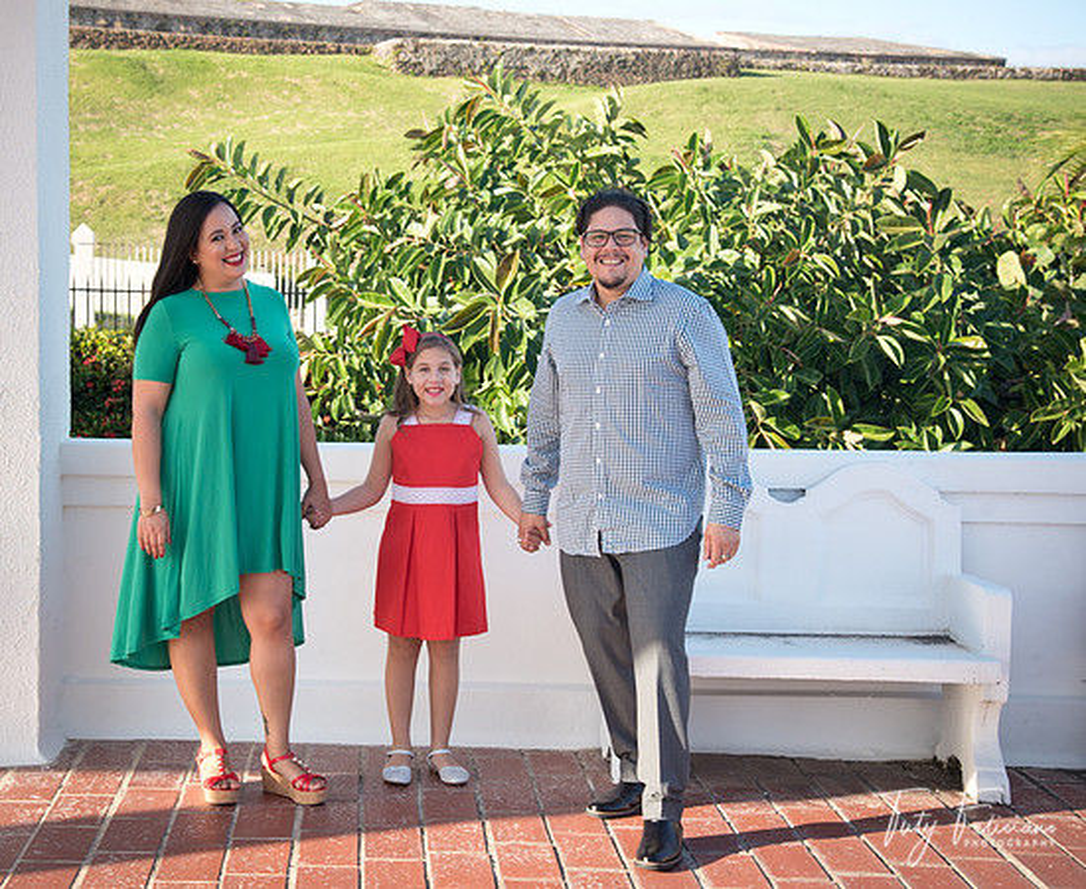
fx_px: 2068
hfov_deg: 29.3
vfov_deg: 24.2
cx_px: 420
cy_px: 444
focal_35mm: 64
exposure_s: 1/100
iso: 100
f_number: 6.3
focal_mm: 52
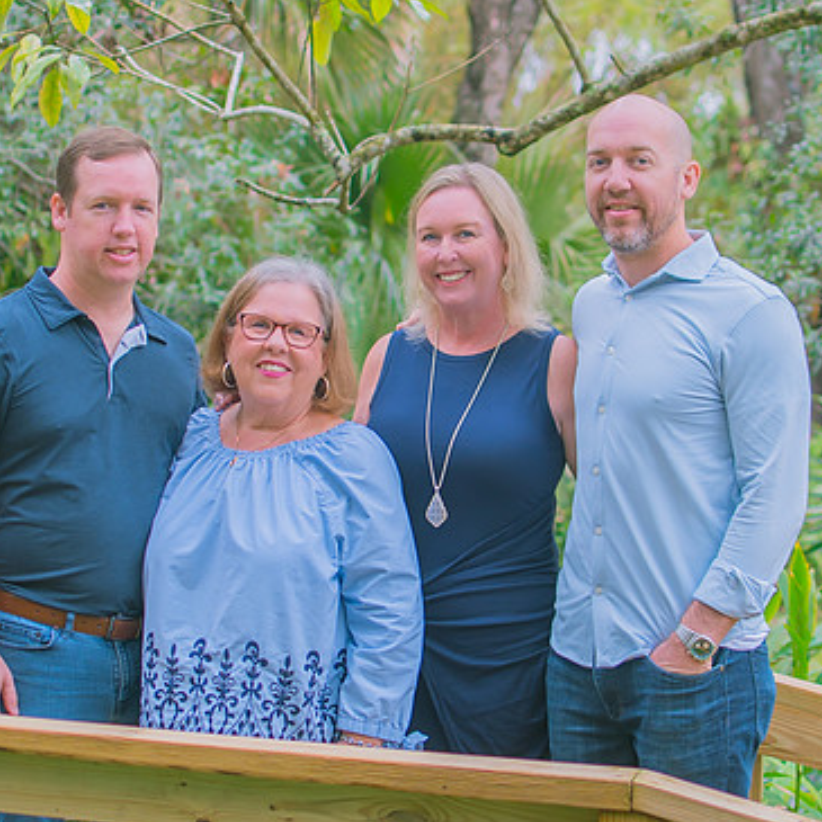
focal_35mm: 93
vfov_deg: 18.7
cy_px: 406
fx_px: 2499
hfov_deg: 18.7
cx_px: 334
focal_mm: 35
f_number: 2.2
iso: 100
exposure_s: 1/400
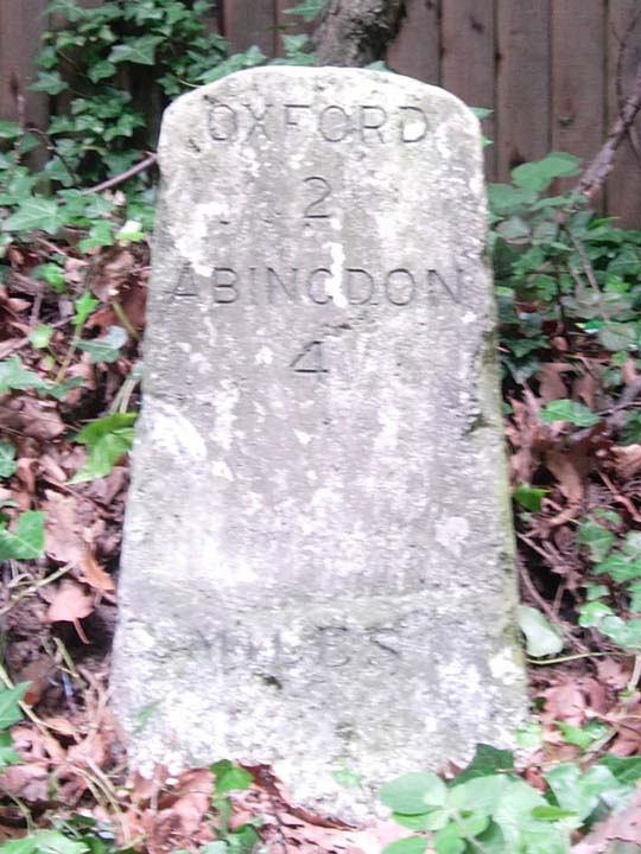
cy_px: 427
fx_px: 938
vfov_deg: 49.0
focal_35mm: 38
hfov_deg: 37.7
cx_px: 320
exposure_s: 1/19
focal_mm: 7.8
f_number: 2.8
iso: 64
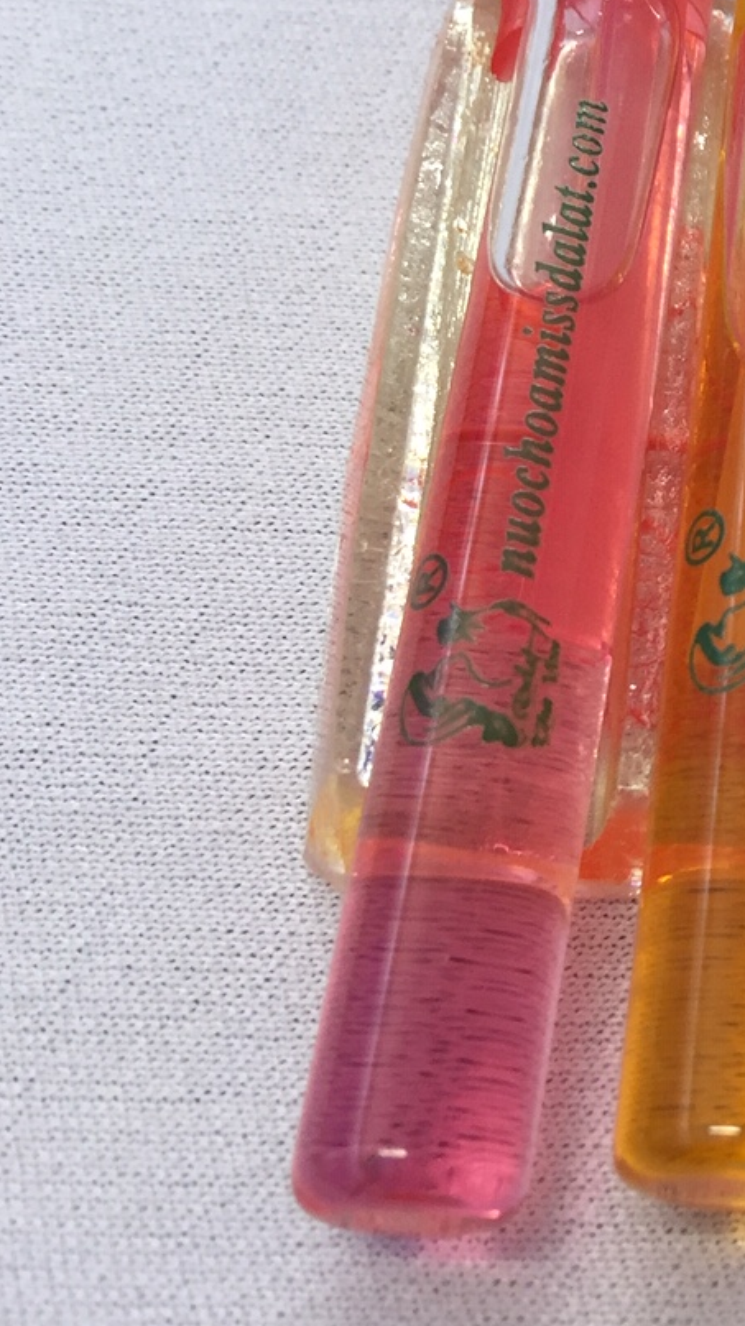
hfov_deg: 16.6
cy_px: 360
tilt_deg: -53.9
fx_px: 2249
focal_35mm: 64
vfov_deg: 32.3
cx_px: 1201
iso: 32
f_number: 2.2
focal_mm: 4.15
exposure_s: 1/50
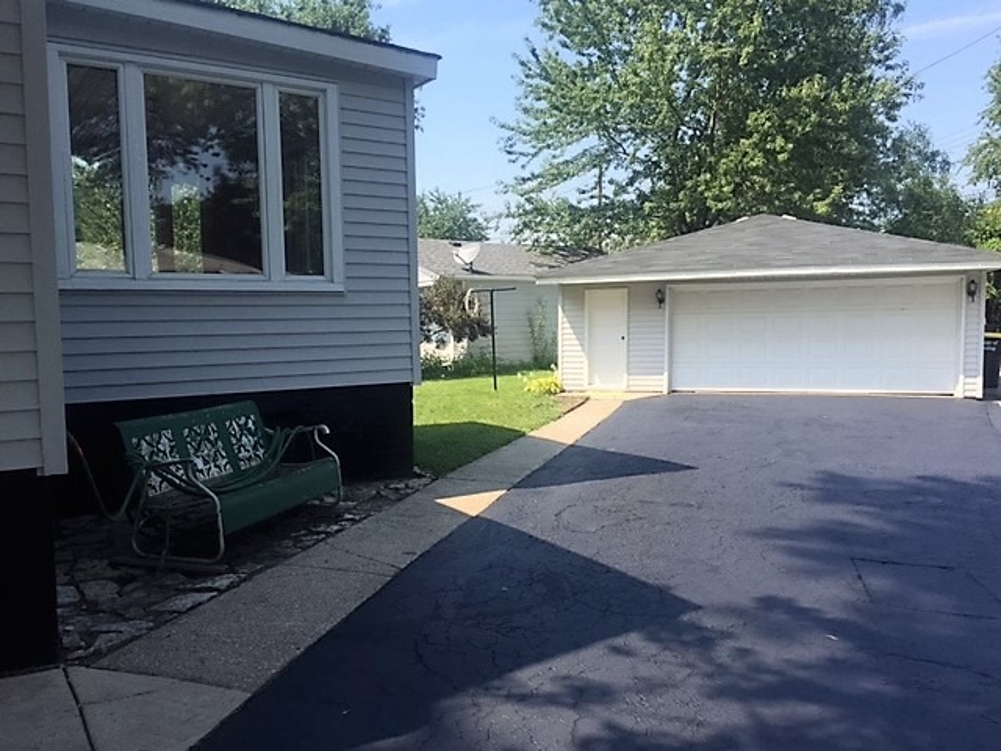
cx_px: 500
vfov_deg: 48.2
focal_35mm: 29
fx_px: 839
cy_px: 376
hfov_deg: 61.7
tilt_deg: -3.9
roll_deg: +0.5
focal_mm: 4.15
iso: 32
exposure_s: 1/1068
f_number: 2.2
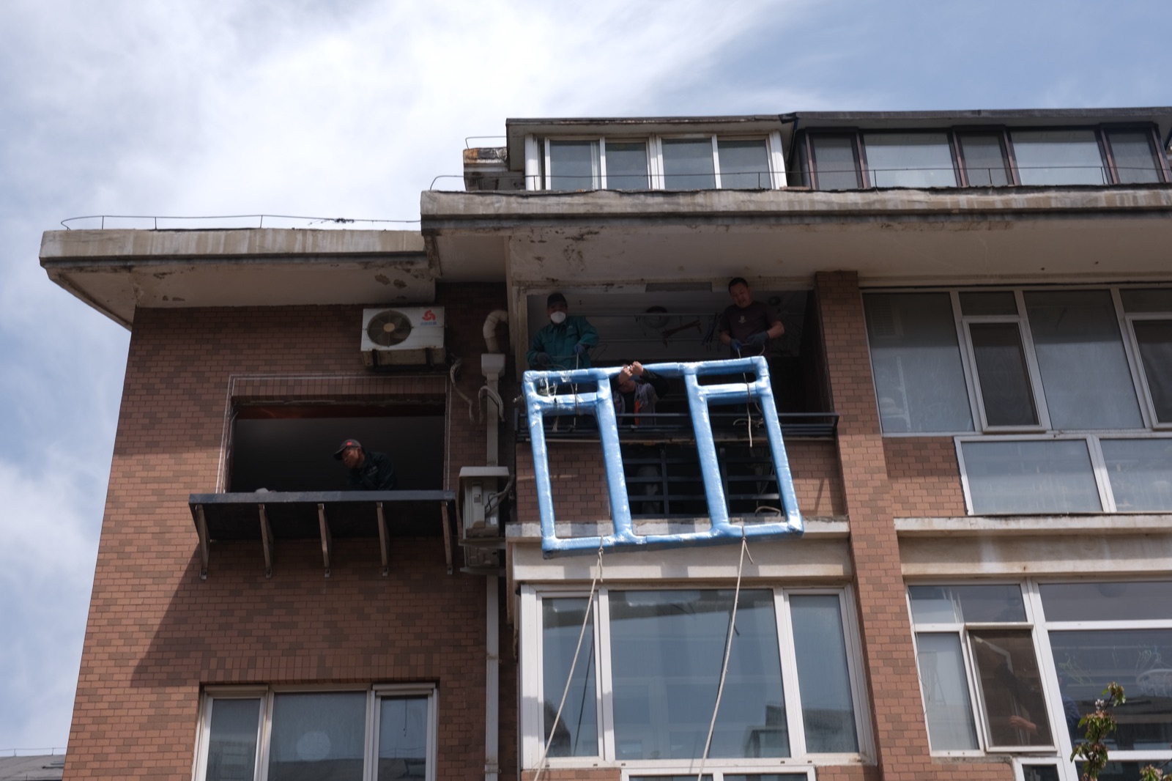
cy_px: 390
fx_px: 1725
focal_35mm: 53
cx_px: 586
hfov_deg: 37.5
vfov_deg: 25.5
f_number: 10
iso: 80
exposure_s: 1/125
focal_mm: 35.3
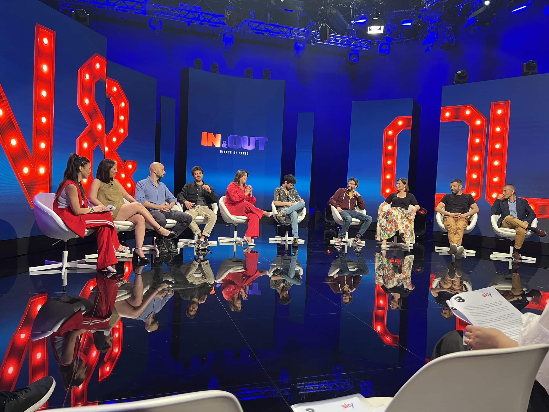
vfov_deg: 53.1
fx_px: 412
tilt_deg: -2.9
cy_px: 206
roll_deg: -2.4
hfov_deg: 67.3
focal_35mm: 26
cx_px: 274
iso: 100
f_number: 1.5
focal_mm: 5.7
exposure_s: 1/50
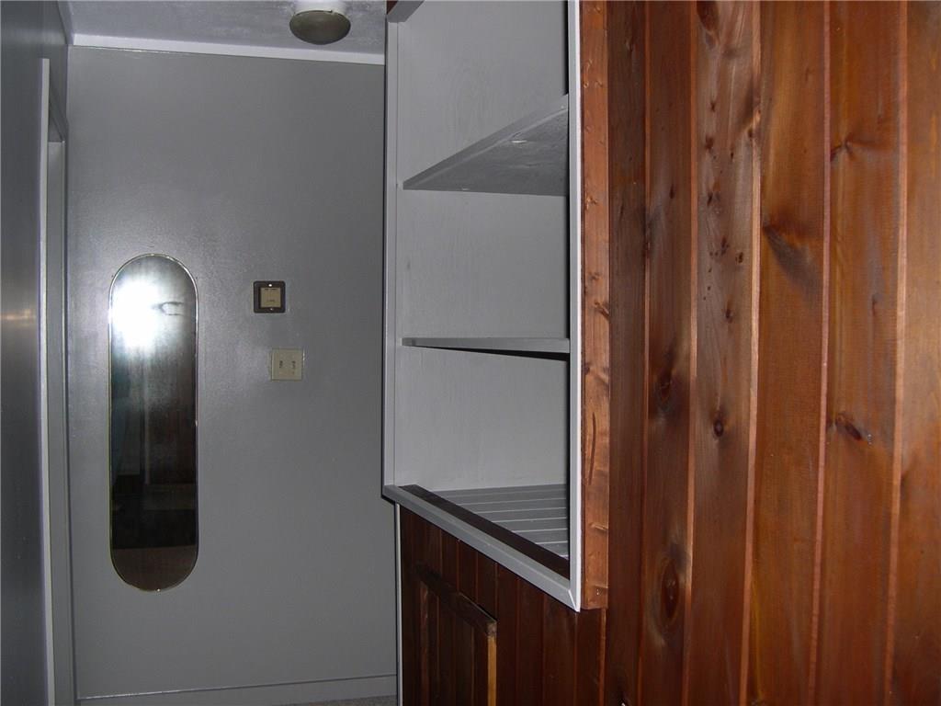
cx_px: 470
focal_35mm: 38
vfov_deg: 37.7
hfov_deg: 49.0
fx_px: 1033
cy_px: 353
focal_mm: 8
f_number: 2.8
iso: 100
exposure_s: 1/60
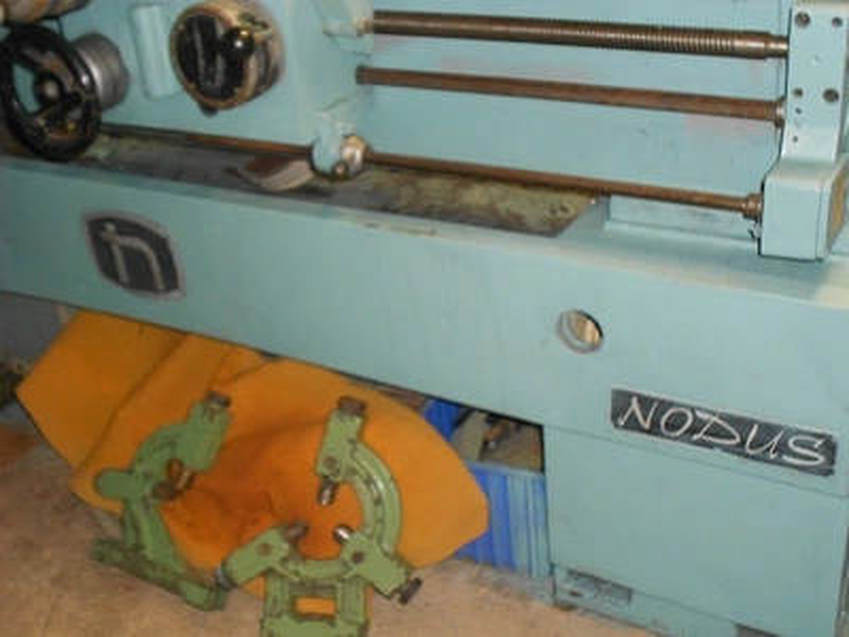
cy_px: 318
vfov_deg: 33.6
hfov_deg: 43.9
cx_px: 424
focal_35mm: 43
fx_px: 1055
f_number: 4.2
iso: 400
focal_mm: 7.7
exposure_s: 1/30
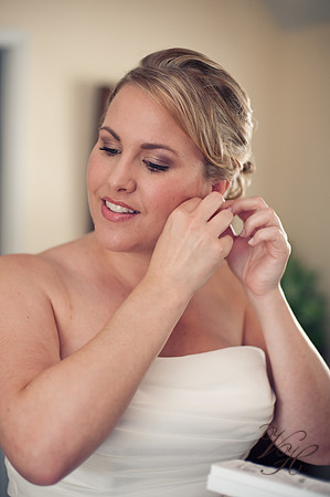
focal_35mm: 50
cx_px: 165
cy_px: 248
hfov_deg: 26.9
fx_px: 689
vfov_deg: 39.6
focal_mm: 50
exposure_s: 1/250
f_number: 2
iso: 400
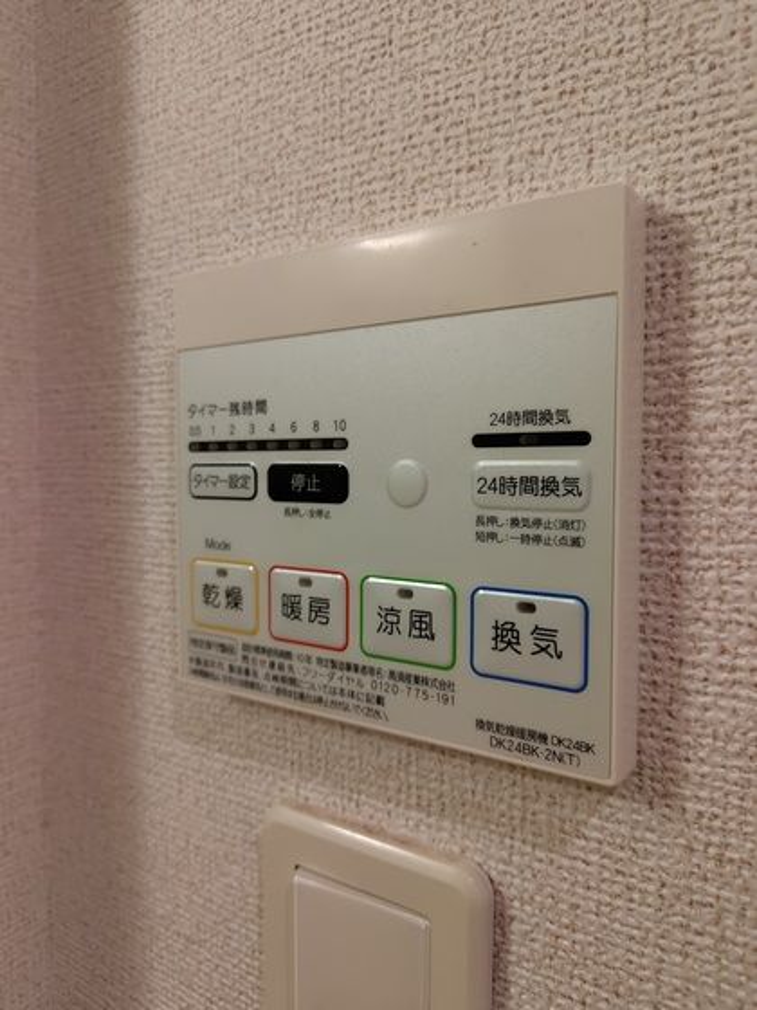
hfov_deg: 58.9
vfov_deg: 73.9
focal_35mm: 23
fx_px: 671
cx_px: 378
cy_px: 505
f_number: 1.9
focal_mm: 5.6
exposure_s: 1/60
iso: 407
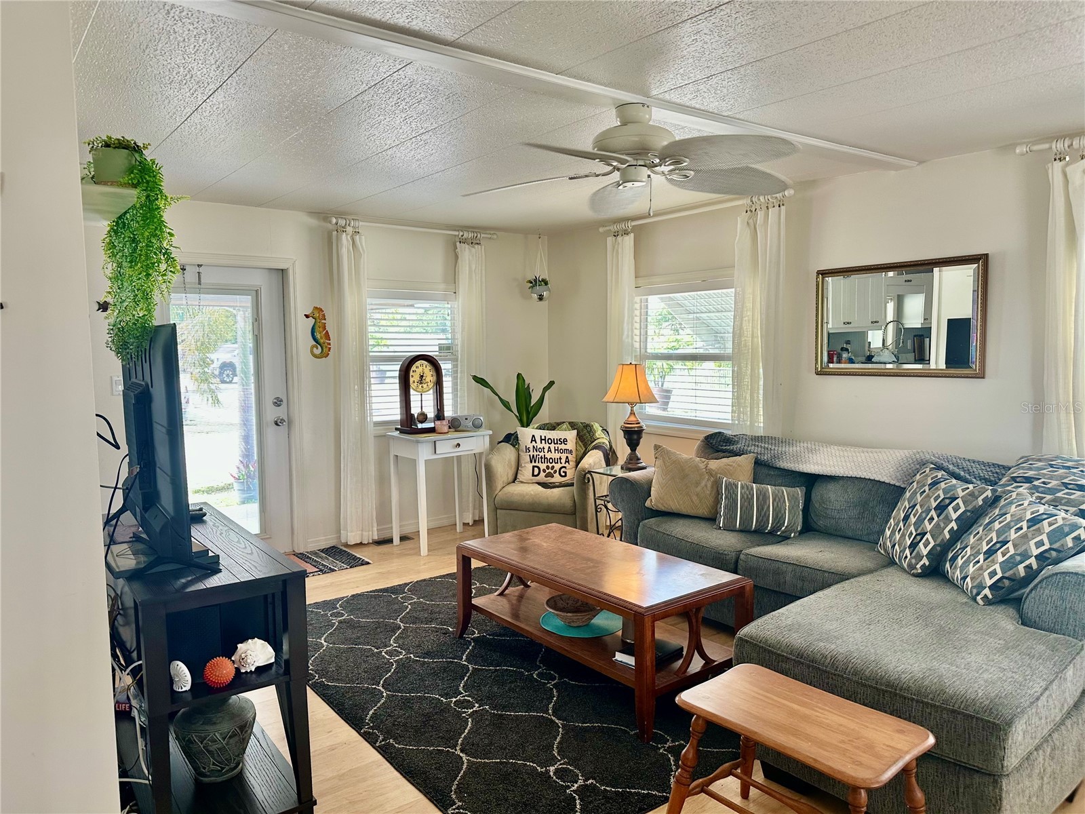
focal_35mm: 24
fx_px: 752
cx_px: 542
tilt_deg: -6.0
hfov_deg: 71.6
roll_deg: +0.2
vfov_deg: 56.8
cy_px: 407
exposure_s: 1/121
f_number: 1.78
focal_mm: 6.86
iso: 125
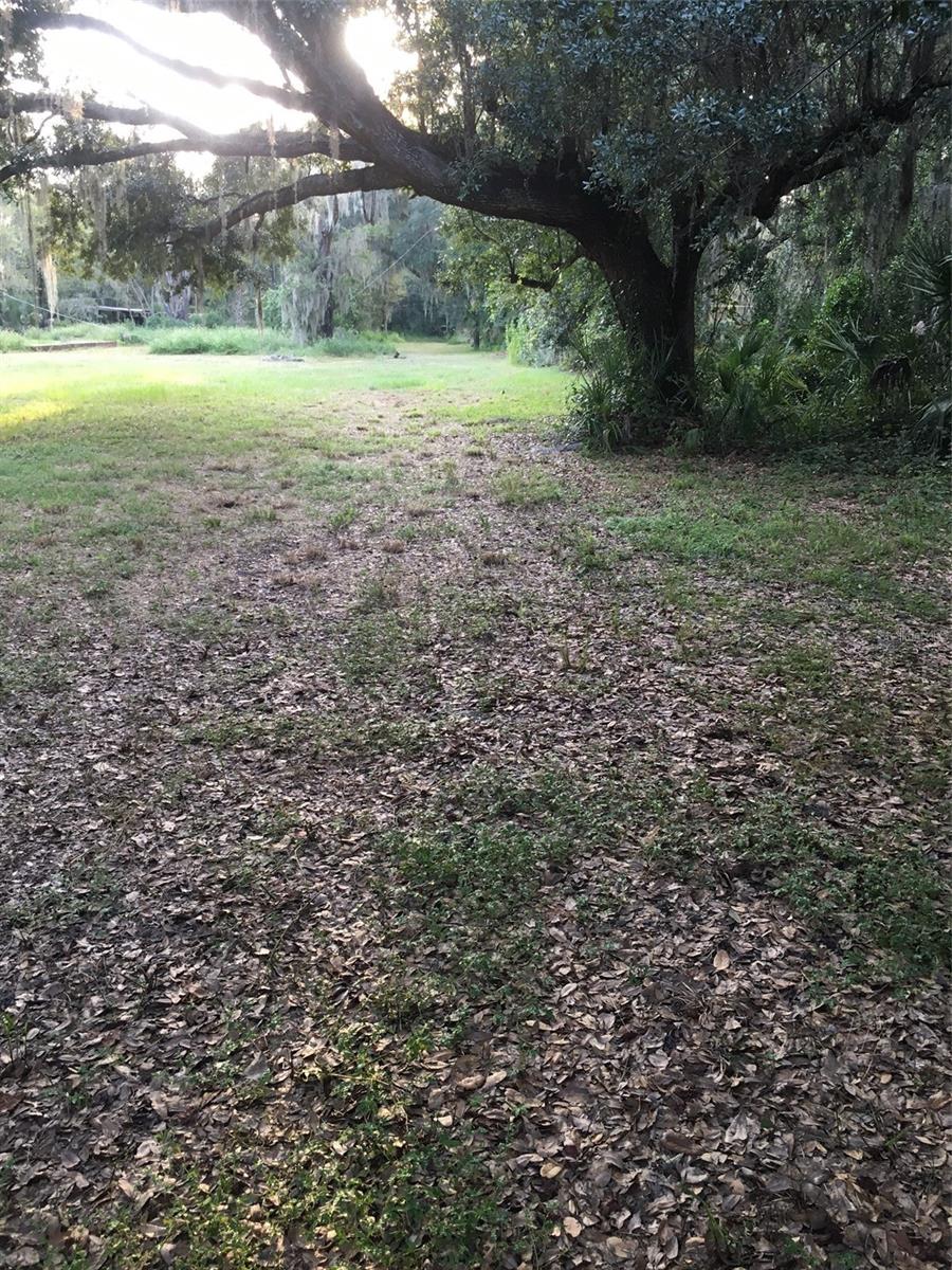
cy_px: 635
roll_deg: -0.8
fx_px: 1063
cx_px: 476
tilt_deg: -14.8
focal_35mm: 29
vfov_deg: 61.7
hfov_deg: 48.2
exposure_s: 1/30
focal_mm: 4.15
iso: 32
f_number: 2.2
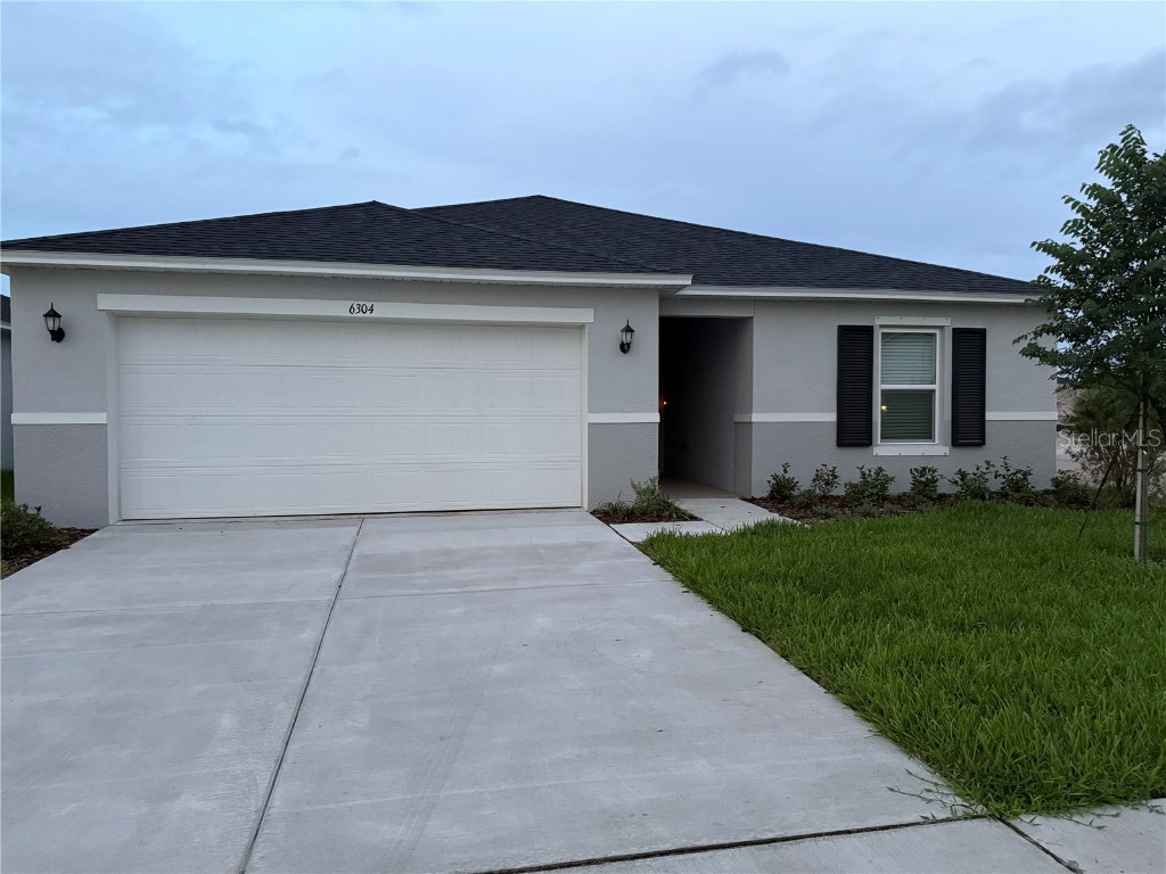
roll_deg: +0.1
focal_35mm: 24
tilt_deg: -1.6
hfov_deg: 71.6
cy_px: 437
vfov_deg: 56.8
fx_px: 808
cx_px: 583
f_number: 1.78
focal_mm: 6.76
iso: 640
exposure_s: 1/40
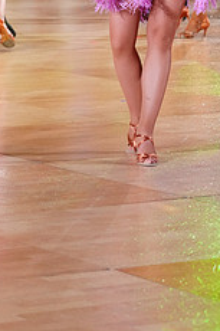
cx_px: 17
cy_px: -66
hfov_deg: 6.0
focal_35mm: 227
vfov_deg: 9.0
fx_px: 2084
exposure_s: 1/400
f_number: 4
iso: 2500
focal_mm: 90
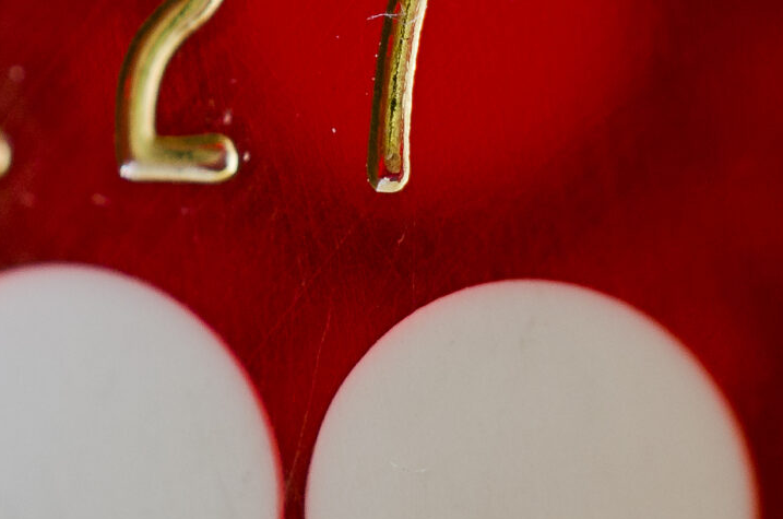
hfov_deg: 8.6
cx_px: 391
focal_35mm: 241
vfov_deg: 5.7
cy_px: 55
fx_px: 5231
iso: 160
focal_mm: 40
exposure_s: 1/160
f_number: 5.6
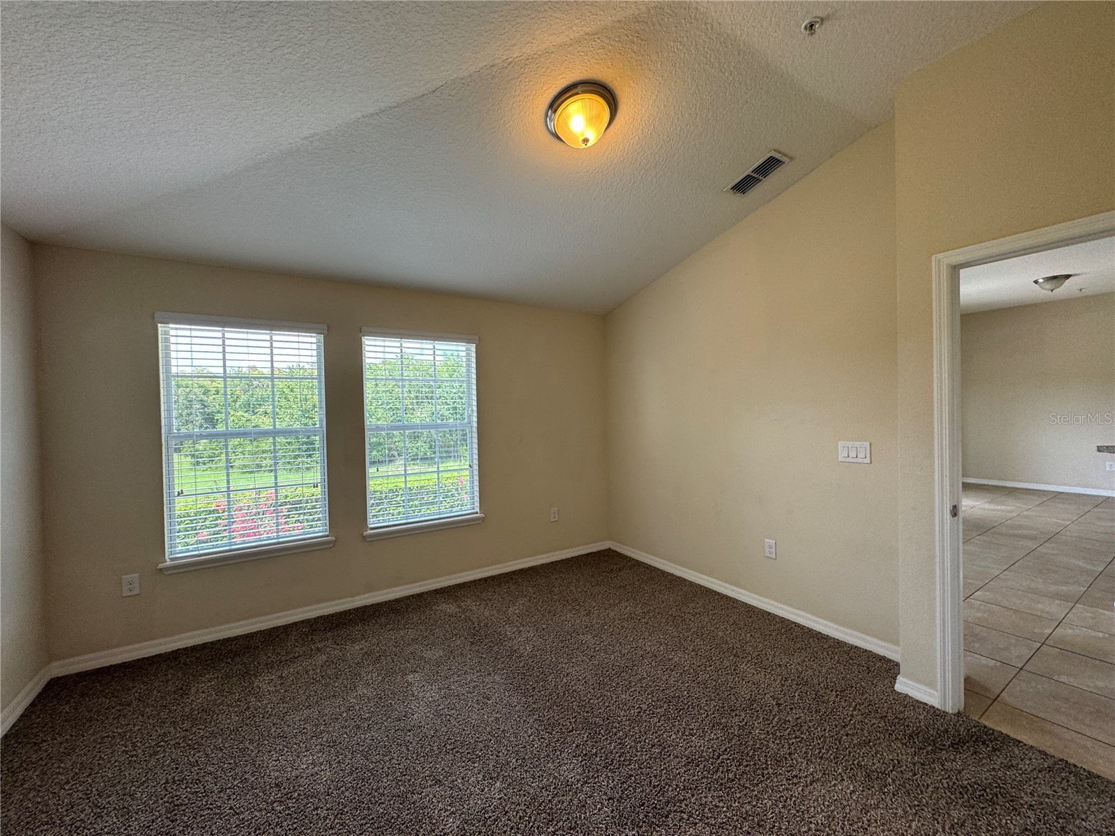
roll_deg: +1.5
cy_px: 418
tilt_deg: -0.9
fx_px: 451
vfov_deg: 85.7
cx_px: 558
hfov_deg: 102.1
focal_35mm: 14
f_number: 2.2
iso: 80
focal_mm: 2.22
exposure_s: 1/120
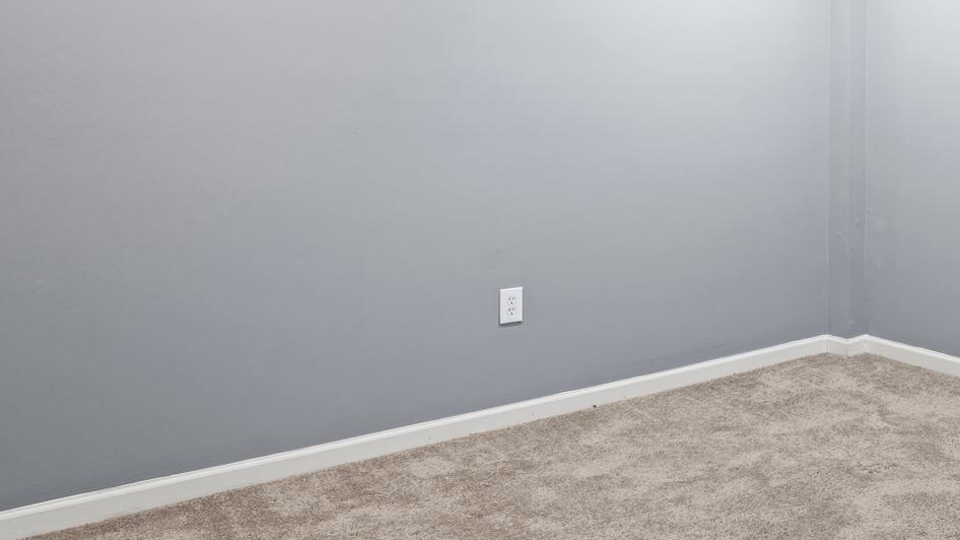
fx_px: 912
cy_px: 114
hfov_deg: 47.3
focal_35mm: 36
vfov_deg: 32.2
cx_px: 935
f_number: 7.1
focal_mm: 15.8
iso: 160
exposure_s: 2
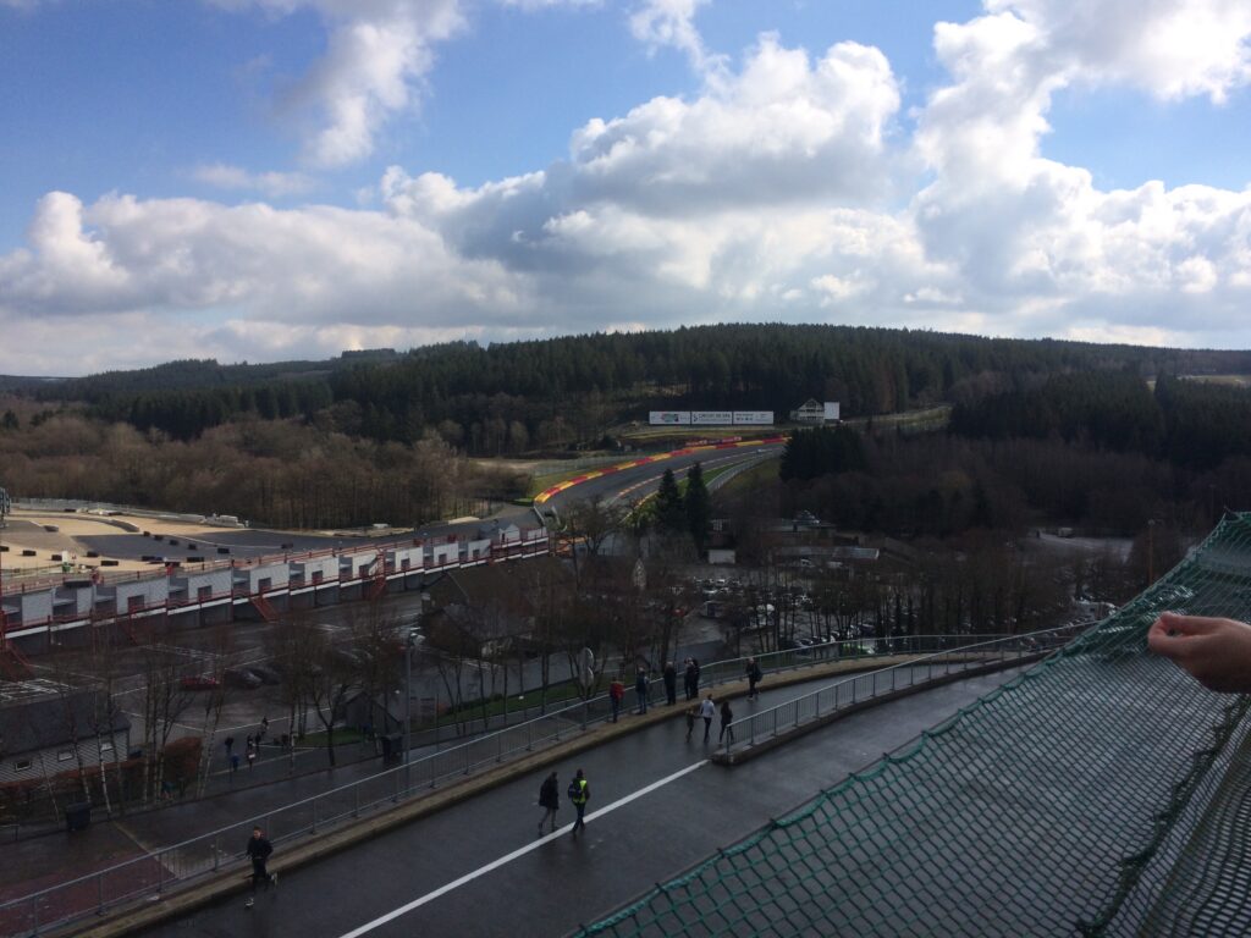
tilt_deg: -4.1
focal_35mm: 29
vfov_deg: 48.2
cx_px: 626
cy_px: 469
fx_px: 1048
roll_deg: +0.1
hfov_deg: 61.7
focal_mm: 4.15
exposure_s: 1/2933
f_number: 2.2
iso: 32
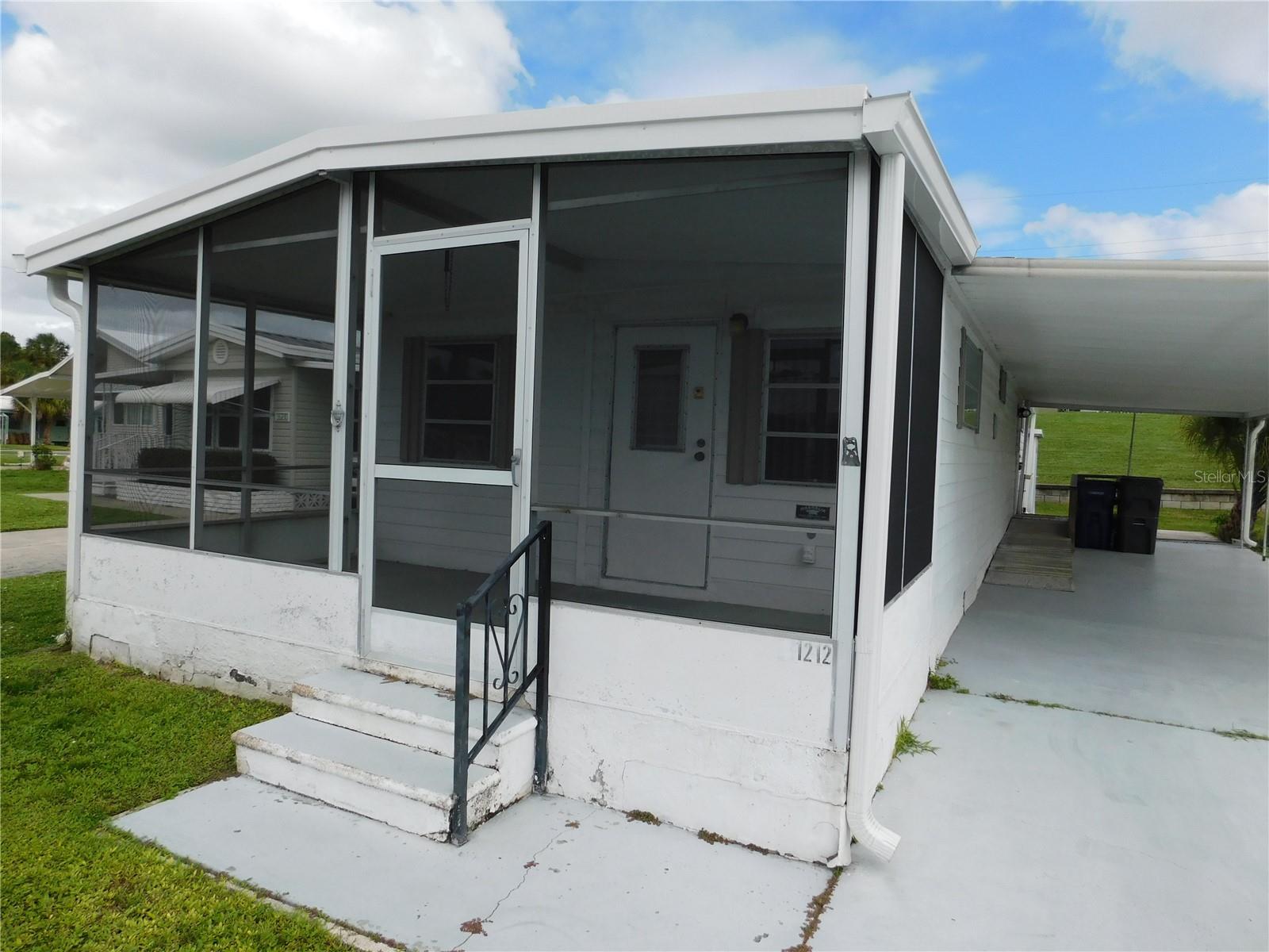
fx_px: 843
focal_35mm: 23
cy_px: 476
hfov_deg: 73.9
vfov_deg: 58.9
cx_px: 634
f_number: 6
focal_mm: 4
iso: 125
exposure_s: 1/640
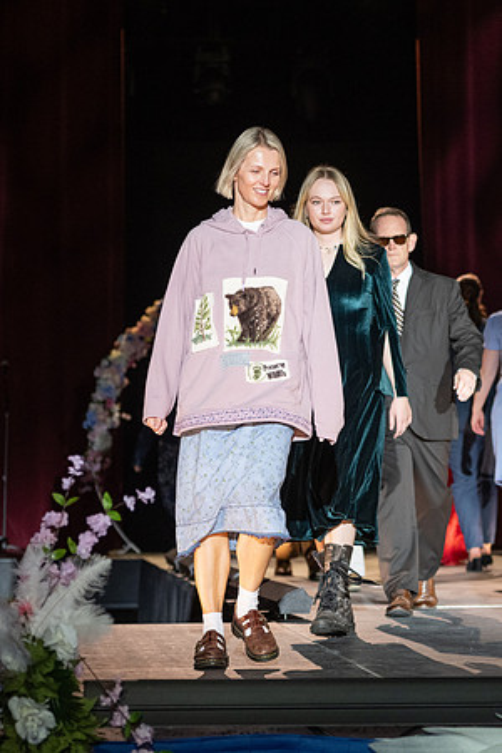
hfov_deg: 10.3
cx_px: 415
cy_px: 338
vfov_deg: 15.4
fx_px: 2785
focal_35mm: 133
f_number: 2.8
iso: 800
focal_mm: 70
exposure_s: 1/1000
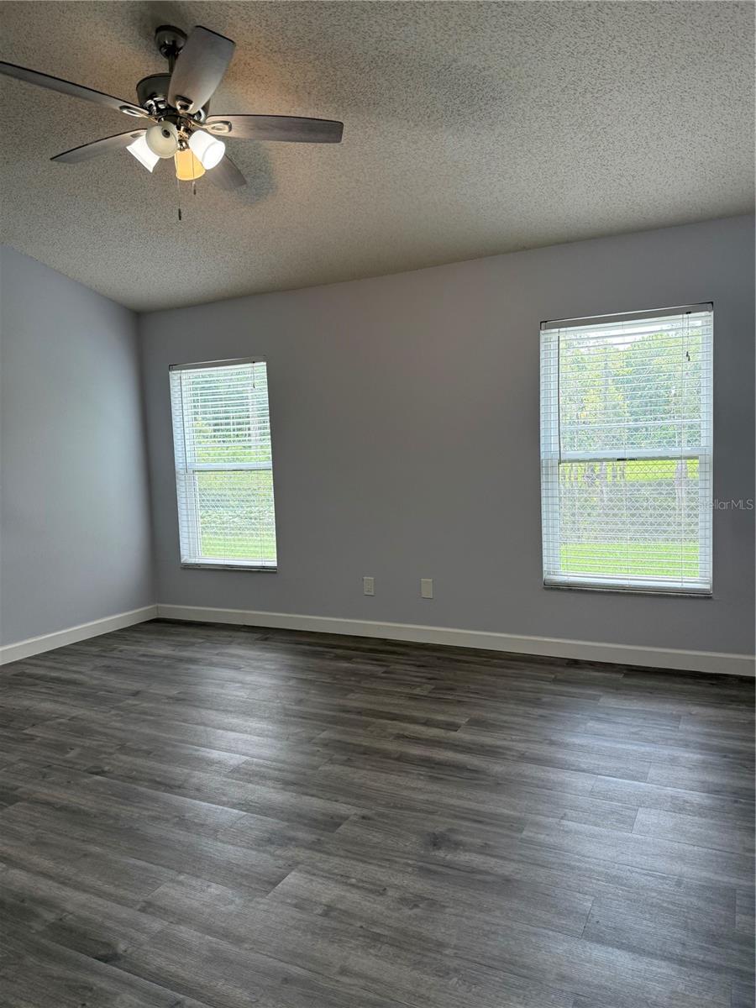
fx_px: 699
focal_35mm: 24
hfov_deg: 56.8
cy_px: 504
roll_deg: +1.6
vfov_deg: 71.6
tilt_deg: -2.4
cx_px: 378
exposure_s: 1/228
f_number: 1.78
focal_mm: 6.76
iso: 125
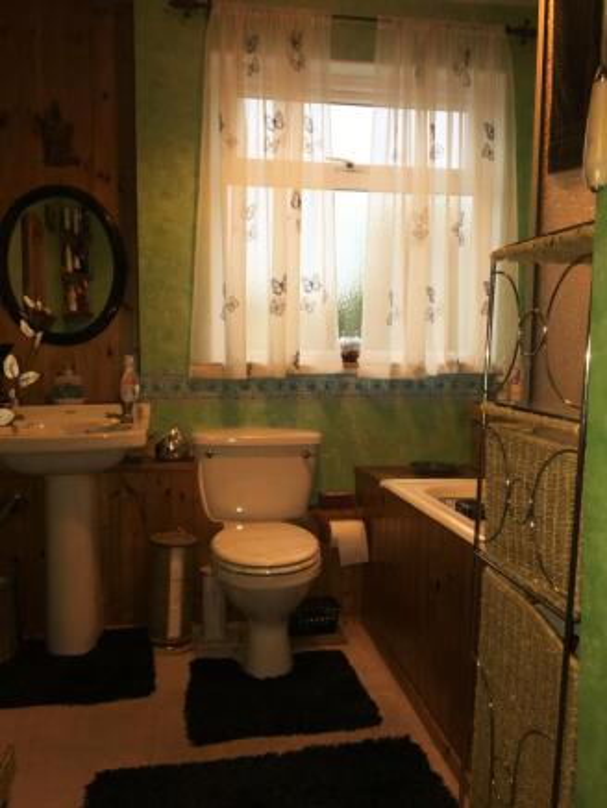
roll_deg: -1.6
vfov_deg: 61.6
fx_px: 678
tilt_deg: -4.7
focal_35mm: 29
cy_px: 404
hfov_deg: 48.2
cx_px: 304
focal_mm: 4.15
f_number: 2.2
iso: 25
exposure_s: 1/33
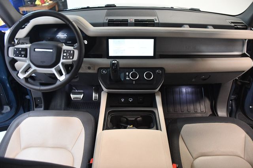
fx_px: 190
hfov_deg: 67.4
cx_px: 126
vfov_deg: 47.9
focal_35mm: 27
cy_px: 84
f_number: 3.5
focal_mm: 18
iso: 3200
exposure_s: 1/80
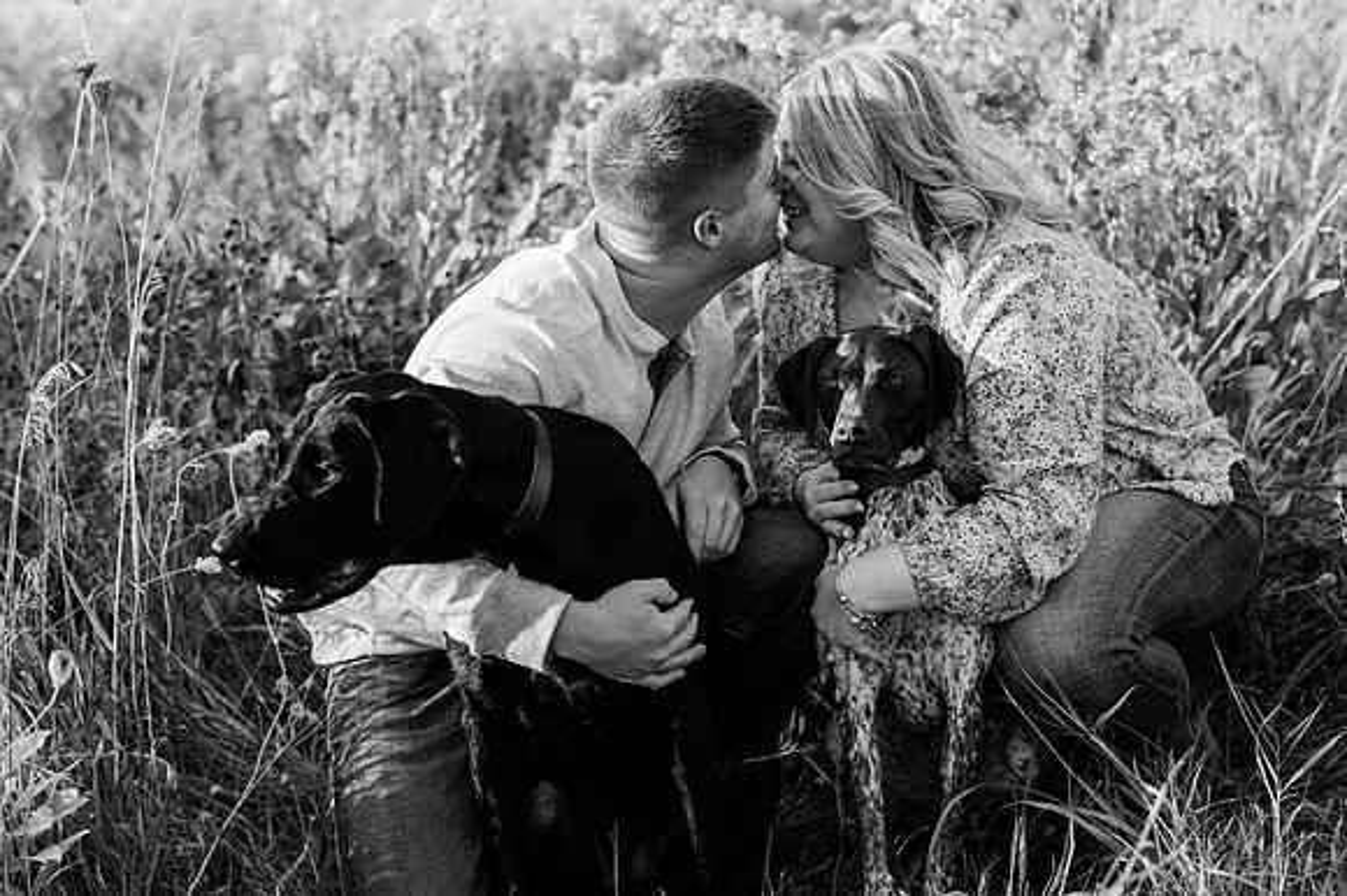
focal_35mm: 58
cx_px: 674
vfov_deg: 23.4
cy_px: 448
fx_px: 2169
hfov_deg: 34.5
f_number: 3.5
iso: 250
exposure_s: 1/400
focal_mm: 58
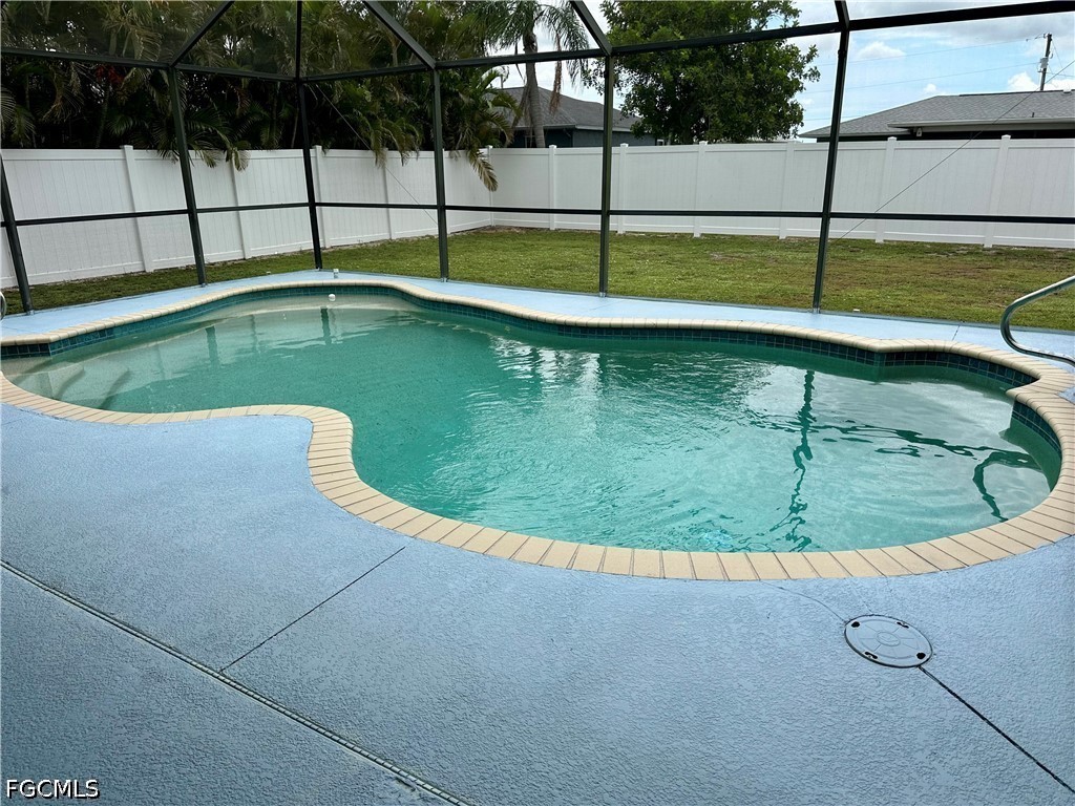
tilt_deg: -17.1
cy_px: 403
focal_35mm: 24
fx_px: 745
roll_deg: +1.1
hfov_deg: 71.6
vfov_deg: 56.8
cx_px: 538
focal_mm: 6.86
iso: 80
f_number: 1.78
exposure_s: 1/2203
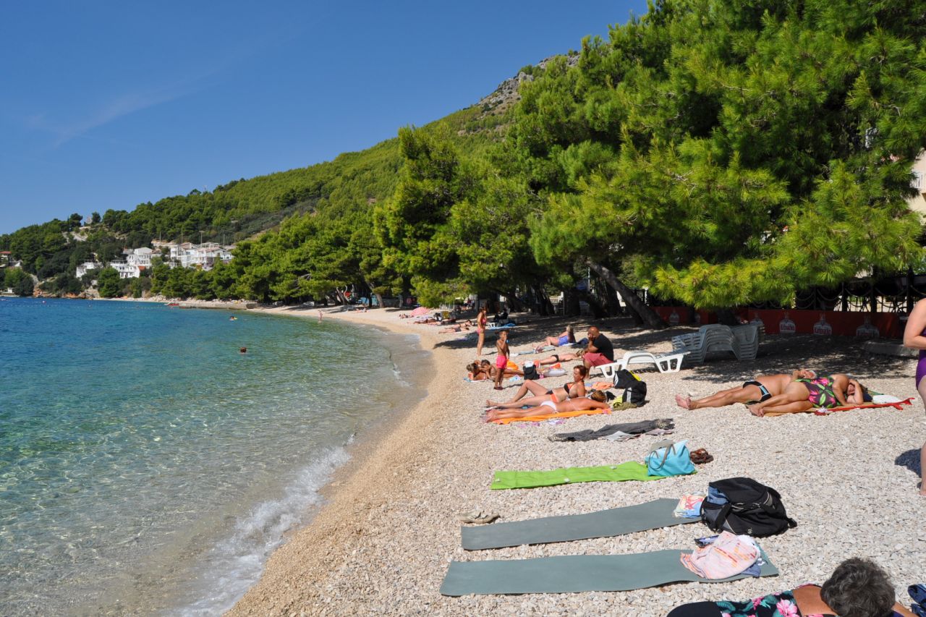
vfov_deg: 47.9
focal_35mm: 27
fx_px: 694
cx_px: 463
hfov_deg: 67.4
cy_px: 308
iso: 200
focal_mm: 18
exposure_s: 1/500
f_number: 11
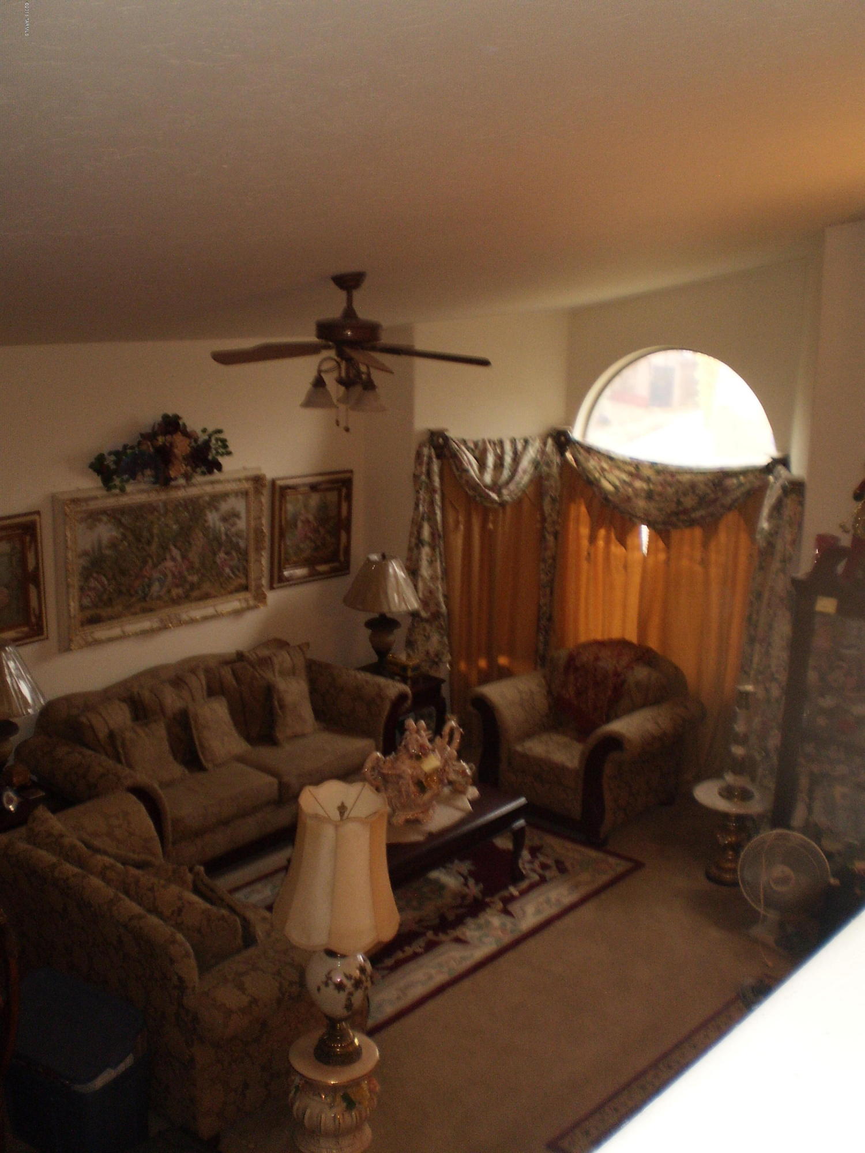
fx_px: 1199
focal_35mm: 36
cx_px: 432
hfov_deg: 39.7
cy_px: 576
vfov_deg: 51.4
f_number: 3.1
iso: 125
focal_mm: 6.3
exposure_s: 1/30
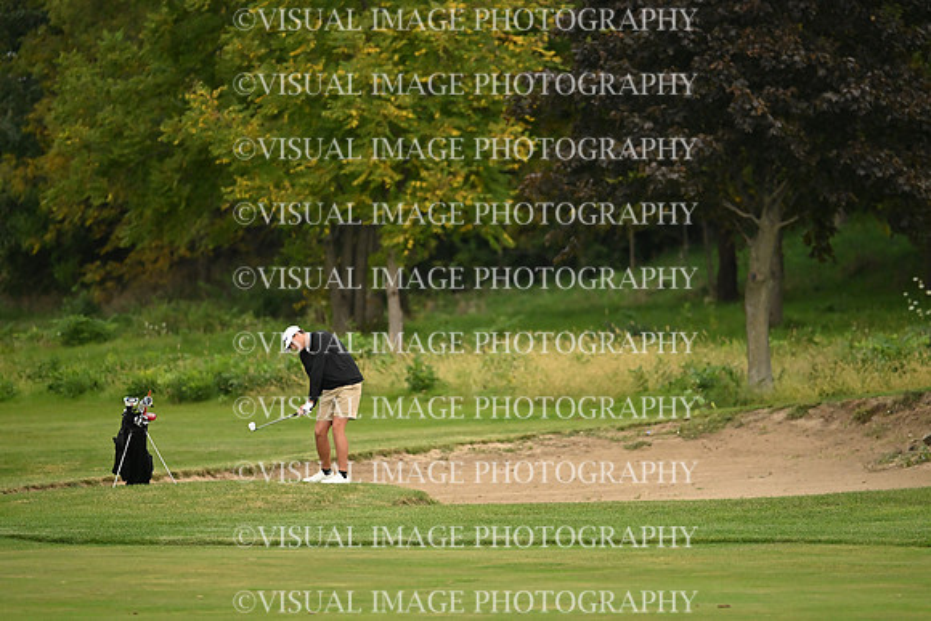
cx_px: 466
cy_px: 310
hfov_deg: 5.2
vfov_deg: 3.4
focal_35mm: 400
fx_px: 10346
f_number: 4.5
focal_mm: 400
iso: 4000
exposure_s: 1/3200
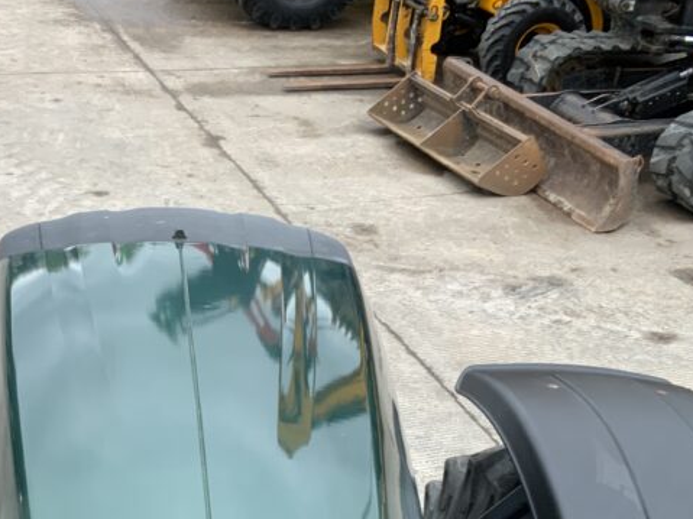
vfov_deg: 23.1
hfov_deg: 30.8
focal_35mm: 62
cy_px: 450
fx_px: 1241
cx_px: 191
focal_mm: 3
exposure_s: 1/122
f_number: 1.8
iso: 25
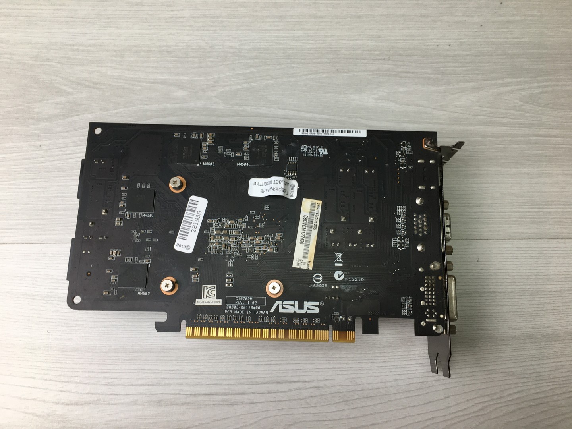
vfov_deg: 48.2
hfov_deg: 61.7
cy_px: 214
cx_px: 286
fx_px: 479
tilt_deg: -77.9
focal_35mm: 29
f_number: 2.2
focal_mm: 4.15
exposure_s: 1/100
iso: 40
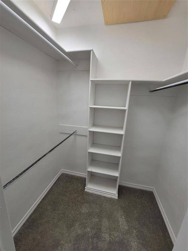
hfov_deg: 89.9
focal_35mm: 13
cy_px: 126
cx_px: 94
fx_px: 94
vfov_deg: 106.2
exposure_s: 1/120
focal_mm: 2.2
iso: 80
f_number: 2.2
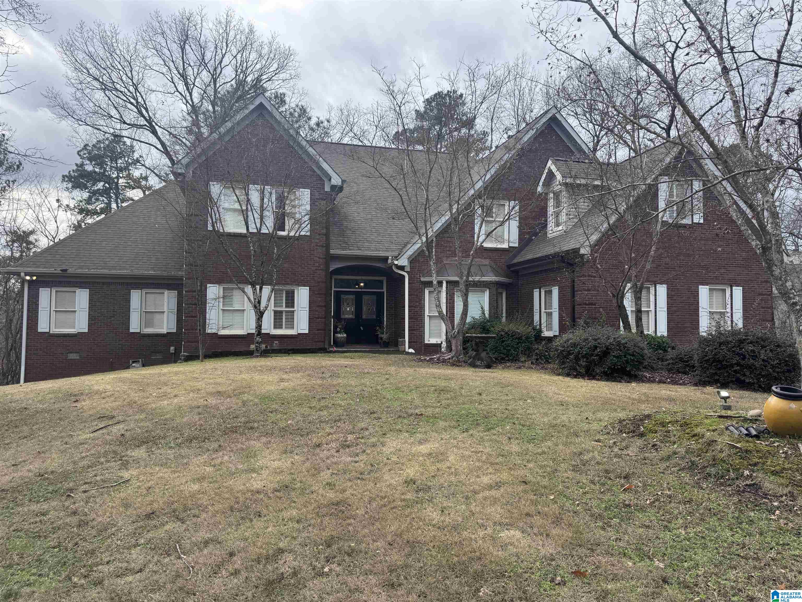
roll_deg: +0.1
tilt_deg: +1.6
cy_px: 301
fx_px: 556
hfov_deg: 71.6
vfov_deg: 56.8
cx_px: 401
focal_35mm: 24
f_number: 1.78
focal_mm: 6.76
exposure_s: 1/1767
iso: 80
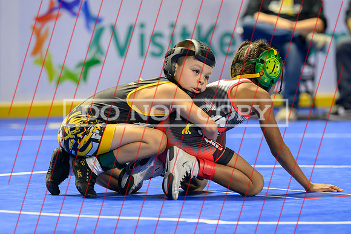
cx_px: 217
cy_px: 121
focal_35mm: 214
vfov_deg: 6.4
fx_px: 2087
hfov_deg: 9.6
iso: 4000
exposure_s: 1/800
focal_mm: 150
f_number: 2.8
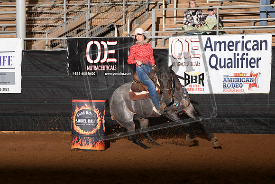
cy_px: 92
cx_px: 138
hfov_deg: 9.4
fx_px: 1681
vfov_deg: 6.2
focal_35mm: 220
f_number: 5.6
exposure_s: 1/250
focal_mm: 220
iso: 1000
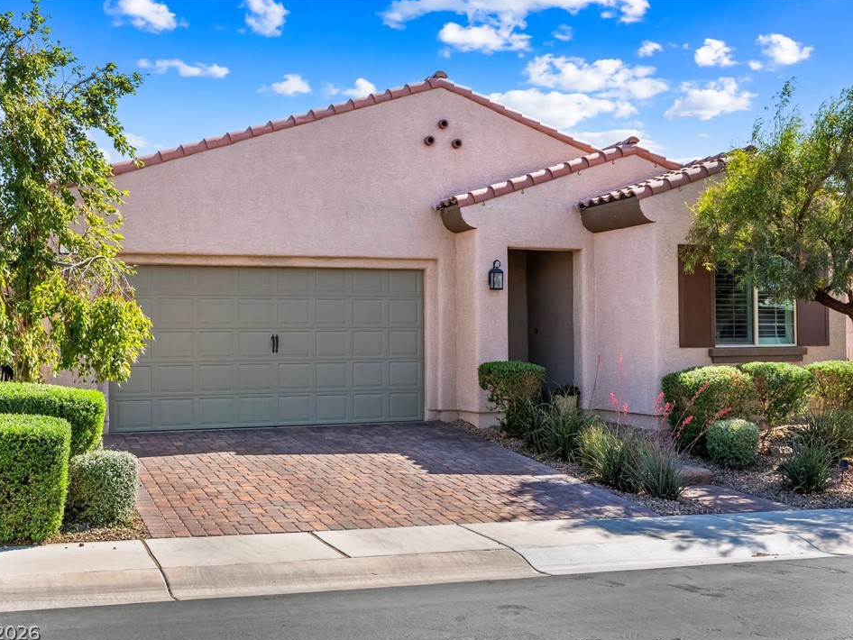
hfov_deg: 43.8
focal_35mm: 43
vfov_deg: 33.6
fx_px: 1060
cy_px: 321
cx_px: 434
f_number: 8
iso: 400
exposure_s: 1/8000
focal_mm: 26
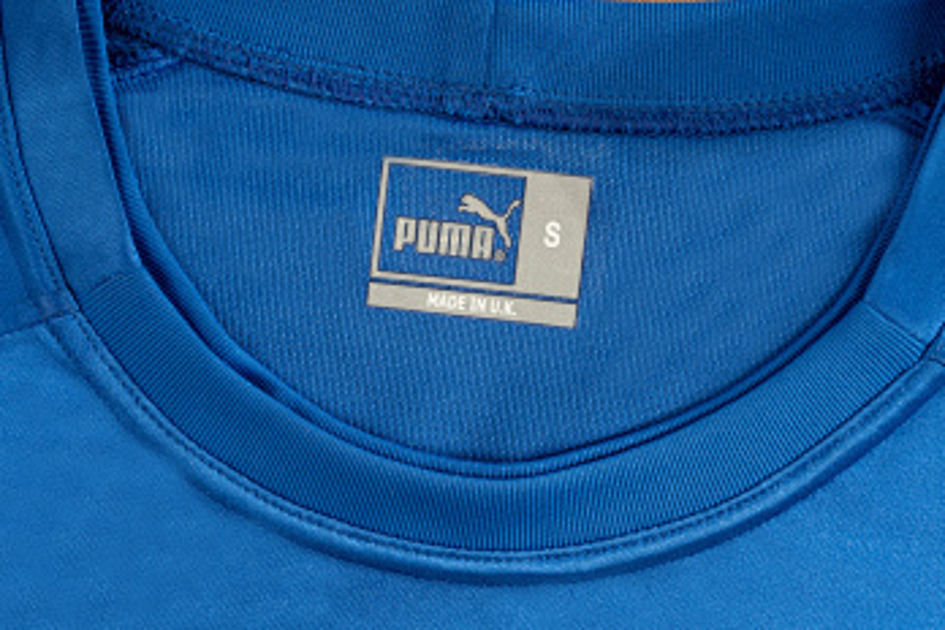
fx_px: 2074
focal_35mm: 79
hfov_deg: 25.7
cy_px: 238
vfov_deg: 17.3
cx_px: 478
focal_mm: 55
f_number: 9
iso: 100
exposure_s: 1/125
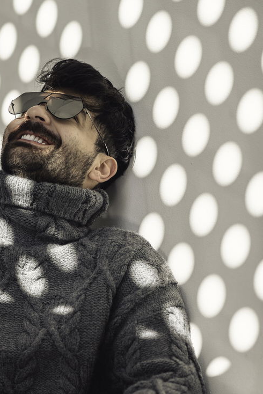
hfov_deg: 9.8
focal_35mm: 139
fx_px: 1522
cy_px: 282
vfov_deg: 14.7
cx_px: 49
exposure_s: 1/1000
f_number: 1.8
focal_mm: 85
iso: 50
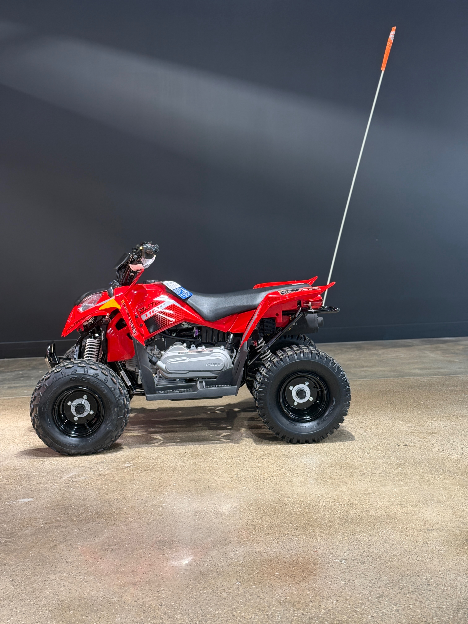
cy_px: 312
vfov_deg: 39.7
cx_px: 234
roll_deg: +1.6
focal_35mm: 48
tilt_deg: -5.9
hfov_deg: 30.3
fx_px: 865
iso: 125
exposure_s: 1/60
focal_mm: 6.76
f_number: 1.78
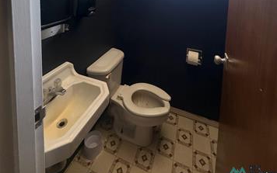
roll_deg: -0.8
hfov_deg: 85.0
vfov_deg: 47.8
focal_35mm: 20
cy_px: -5
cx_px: 139
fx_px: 151
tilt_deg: -5.0
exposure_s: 1/101
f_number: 2.2
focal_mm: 2.22
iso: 320
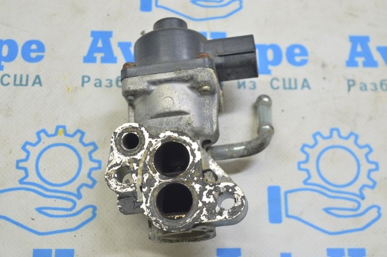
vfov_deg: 21.5
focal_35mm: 63
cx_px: 194
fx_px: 676
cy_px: 128
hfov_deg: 31.9
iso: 400
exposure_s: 1/20
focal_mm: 42
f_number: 5.6
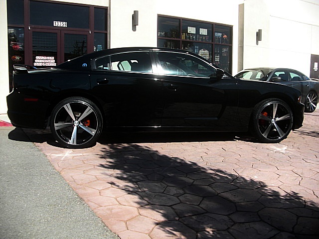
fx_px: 332
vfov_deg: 39.7
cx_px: 160
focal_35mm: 36
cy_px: 120
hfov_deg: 51.4
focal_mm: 6.3
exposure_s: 1/640
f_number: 2.8
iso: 50
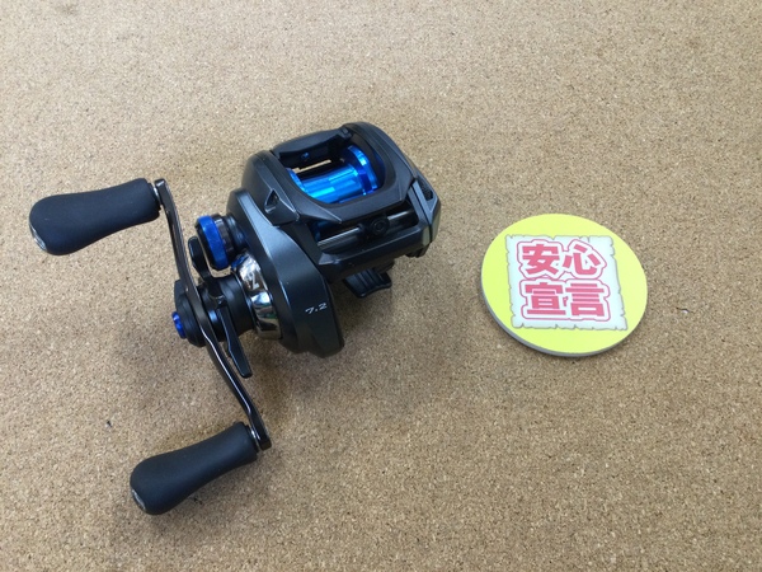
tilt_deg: -60.3
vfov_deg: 45.4
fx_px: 682
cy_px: 286
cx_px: 381
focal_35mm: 31
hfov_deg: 58.4
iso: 64
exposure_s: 1/30
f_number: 2.4
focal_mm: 3.3
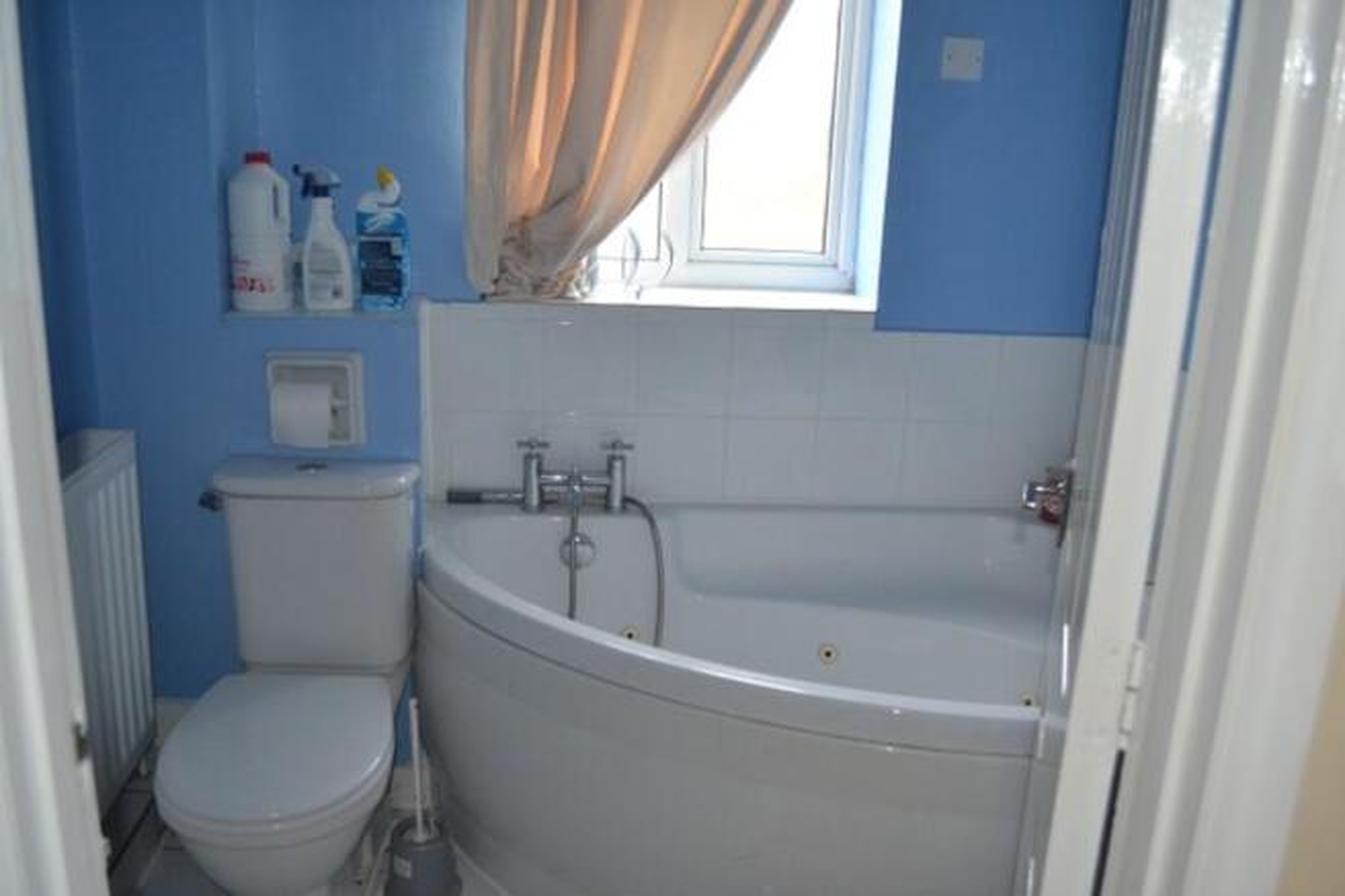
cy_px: 448
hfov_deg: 61.9
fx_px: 1120
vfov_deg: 43.6
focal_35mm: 30
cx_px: 672
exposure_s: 1/60
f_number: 3.8
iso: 1250
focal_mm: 20
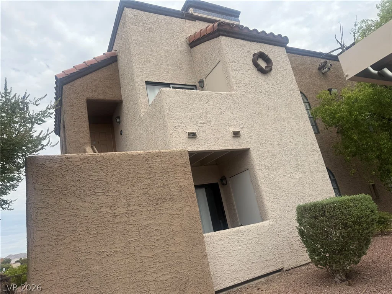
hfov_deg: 71.6
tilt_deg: +17.3
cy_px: 147
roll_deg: +12.0
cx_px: 196
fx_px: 272
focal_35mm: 24
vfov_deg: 56.8
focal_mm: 6.76
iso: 80
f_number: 1.78
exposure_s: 1/4673
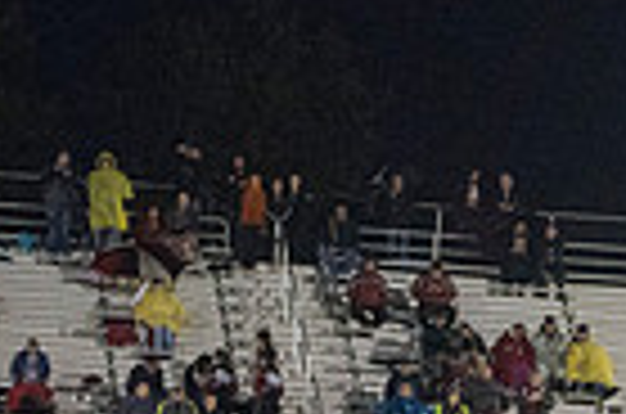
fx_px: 5083
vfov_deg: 4.6
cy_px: 785
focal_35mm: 293
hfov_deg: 7.0
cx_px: 662
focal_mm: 70
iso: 5000
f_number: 5.6
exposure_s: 1/200
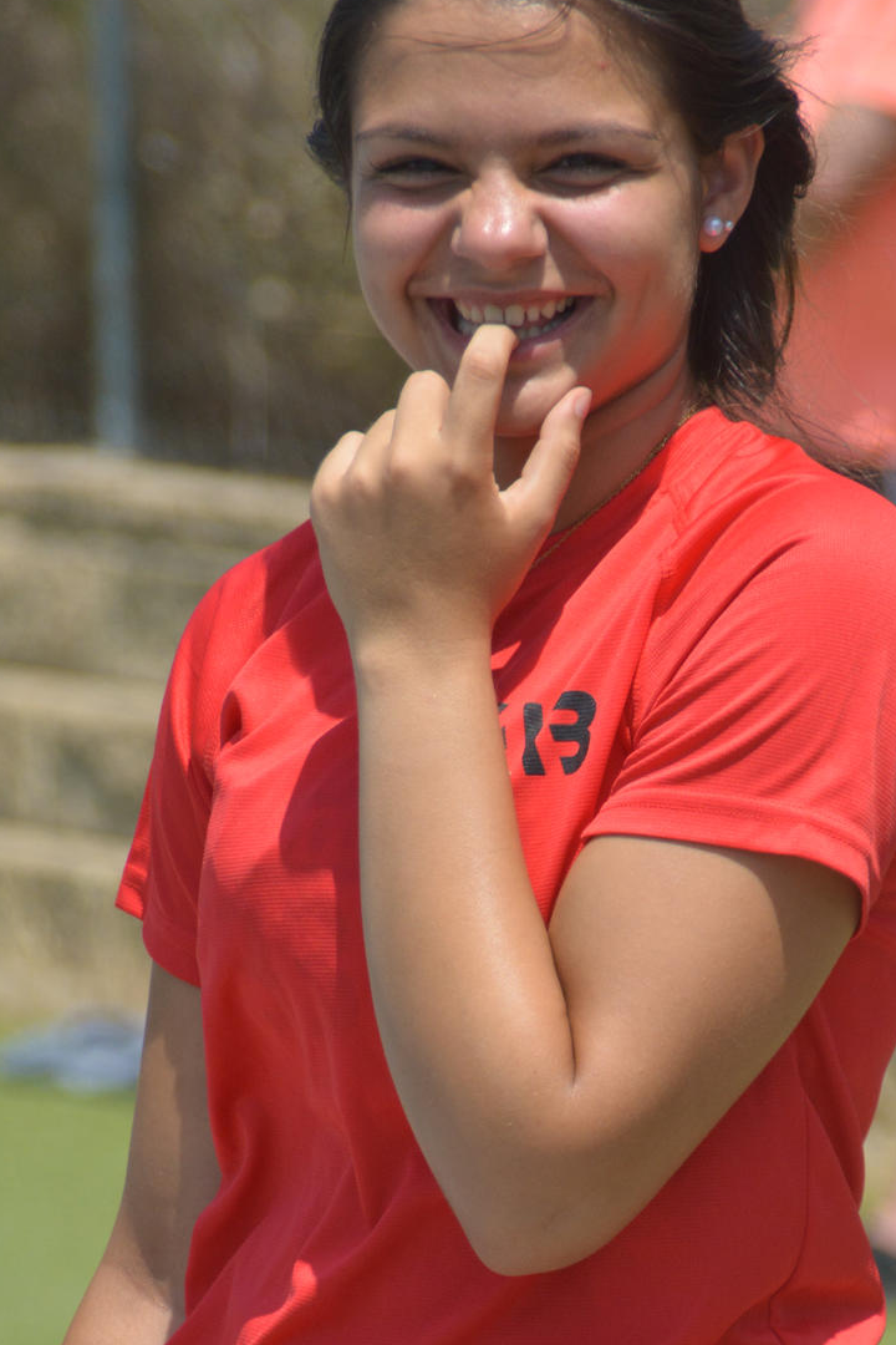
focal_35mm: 569
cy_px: 1067
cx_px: 445
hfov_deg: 2.4
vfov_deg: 3.6
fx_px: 21241
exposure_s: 1/1600
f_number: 6.3
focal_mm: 200
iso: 400
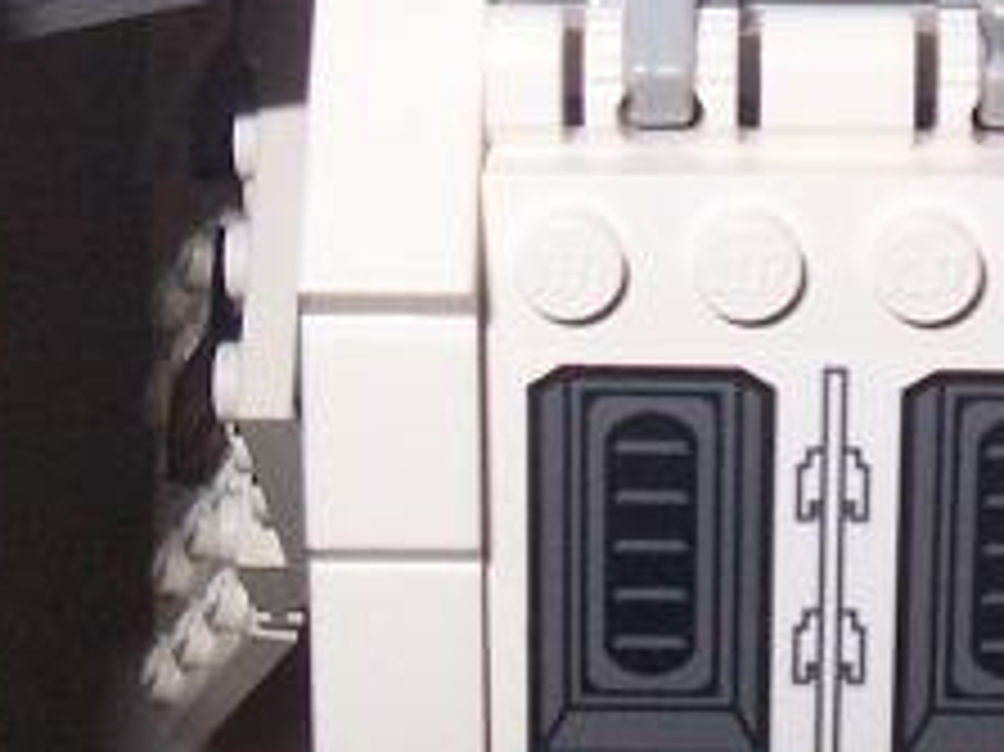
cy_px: -59
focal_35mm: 136
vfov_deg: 10.8
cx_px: 819
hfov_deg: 14.4
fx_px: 3942
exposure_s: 1/60
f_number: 3.9
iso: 125
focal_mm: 6.4
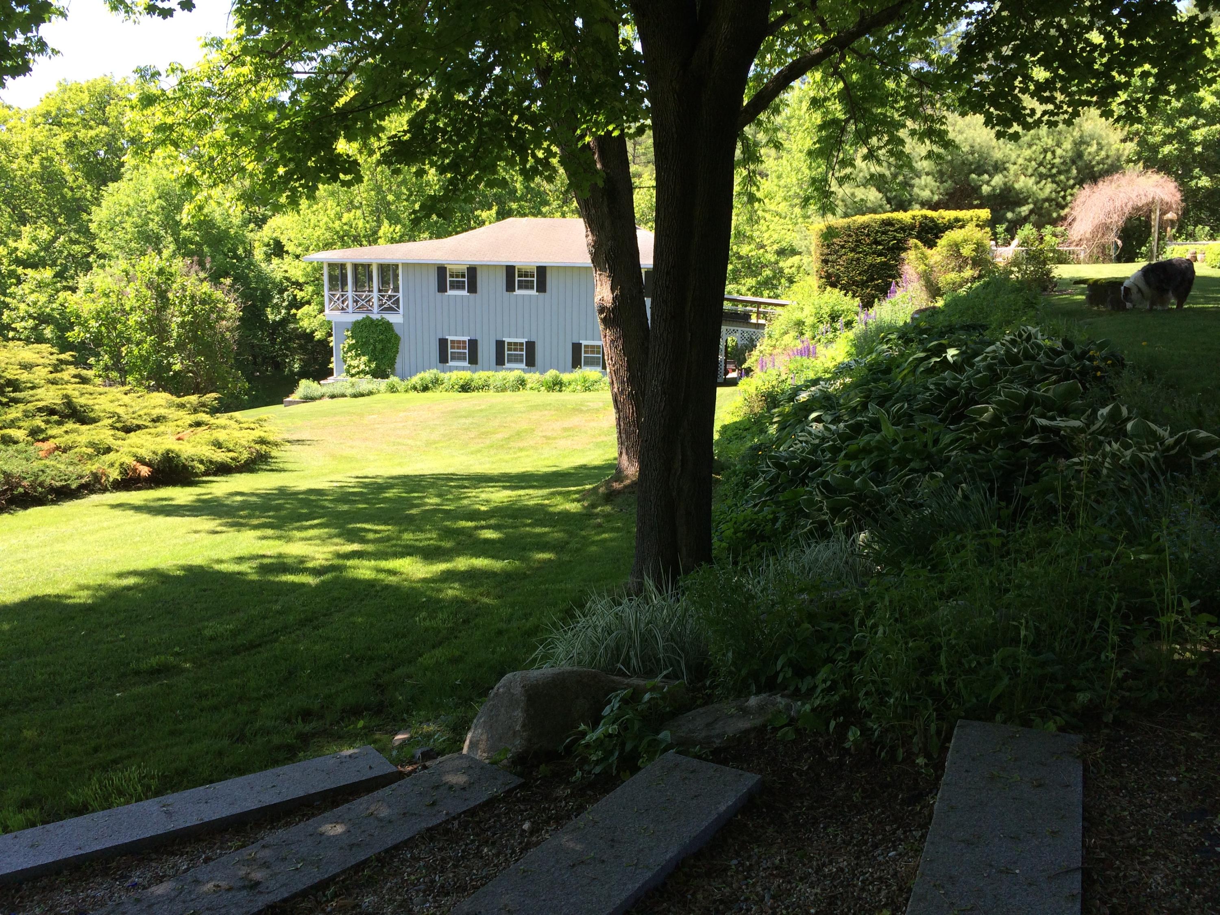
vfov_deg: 46.8
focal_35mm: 30
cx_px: 610
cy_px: 458
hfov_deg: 60.0
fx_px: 1057
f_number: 2.2
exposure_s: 1/398
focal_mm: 4.12
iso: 32
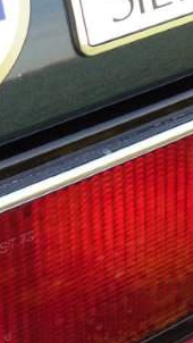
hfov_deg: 8.3
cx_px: 232
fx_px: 1309
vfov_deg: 14.5
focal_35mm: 144
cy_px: -42
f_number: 2.8
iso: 125
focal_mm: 13.34
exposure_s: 1/80
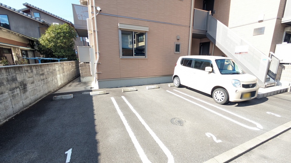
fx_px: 123
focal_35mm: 16
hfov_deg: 99.4
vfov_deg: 67.0
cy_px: 84
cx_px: 148
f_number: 2.2
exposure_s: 1/312
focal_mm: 1.83
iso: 52
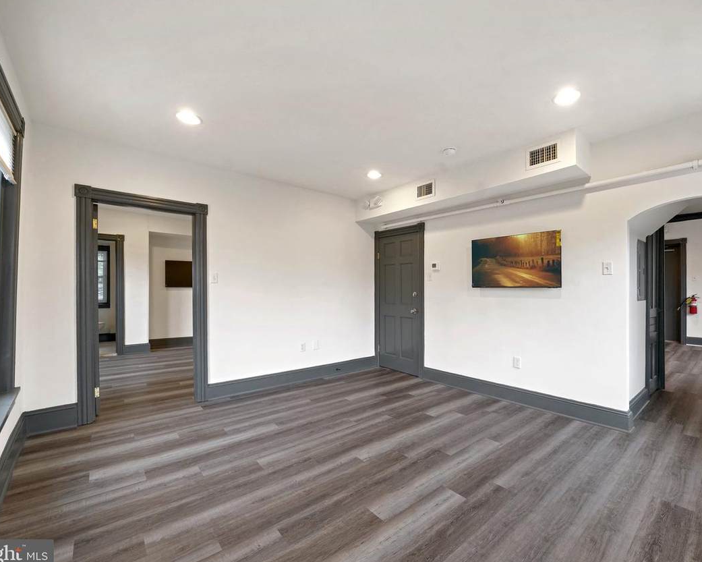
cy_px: 282
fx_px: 312
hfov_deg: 96.4
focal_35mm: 15
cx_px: 392
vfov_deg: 84.0
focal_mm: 13
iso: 2000
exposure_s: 1/30
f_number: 6.3
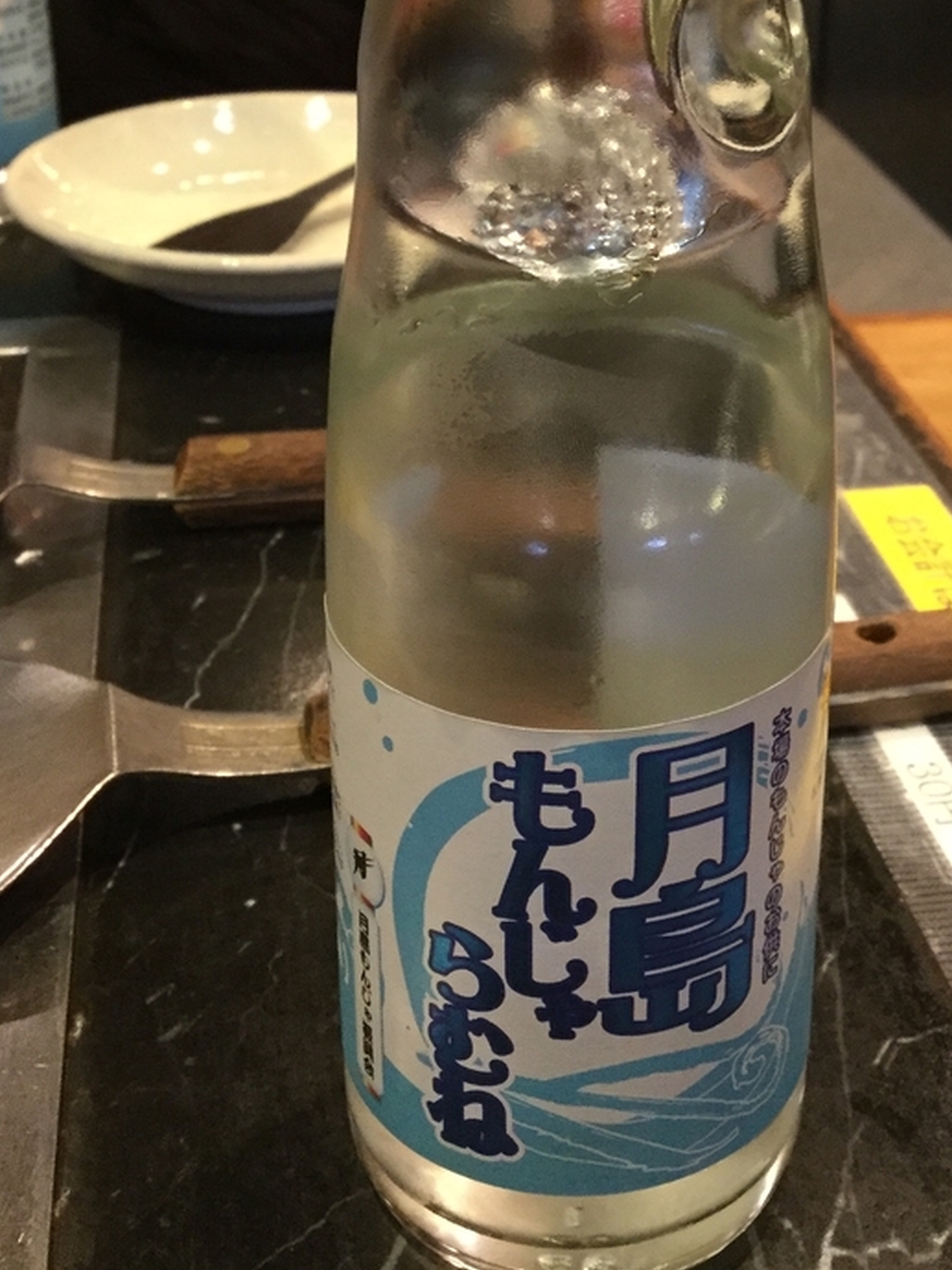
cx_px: 595
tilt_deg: -23.6
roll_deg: -1.5
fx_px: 1980
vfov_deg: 34.9
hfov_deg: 27.0
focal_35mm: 54
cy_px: 348
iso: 200
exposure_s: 1/24
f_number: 2.4
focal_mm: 3.3
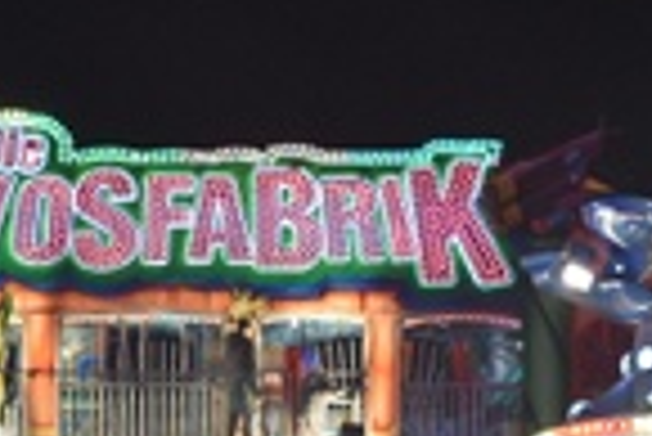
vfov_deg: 9.3
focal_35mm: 143
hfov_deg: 14.3
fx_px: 2592
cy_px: 724
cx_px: 382
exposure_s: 1/160
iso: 800
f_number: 3.8
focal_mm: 24
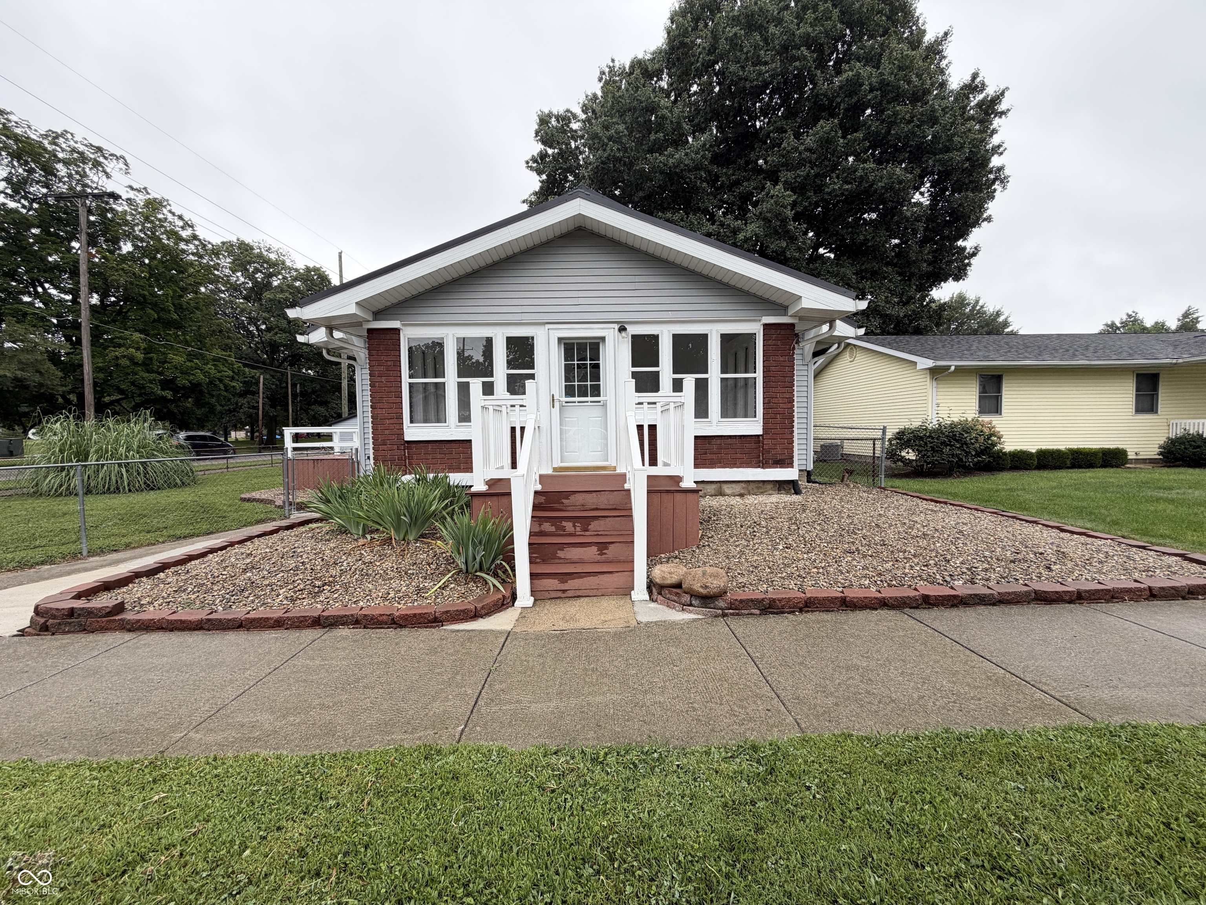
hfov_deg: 102.1
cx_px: 603
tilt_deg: -2.7
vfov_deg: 85.7
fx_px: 488
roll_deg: +1.2
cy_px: 452
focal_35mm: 14
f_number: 2.2
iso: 40
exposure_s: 1/247
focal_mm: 2.22
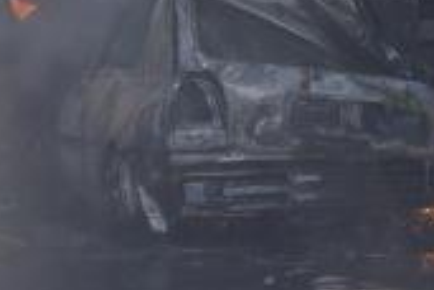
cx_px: 223
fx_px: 1688
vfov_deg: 9.8
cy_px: 37
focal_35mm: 140
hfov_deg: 14.7
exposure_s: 1/80
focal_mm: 40
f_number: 5.6
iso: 250
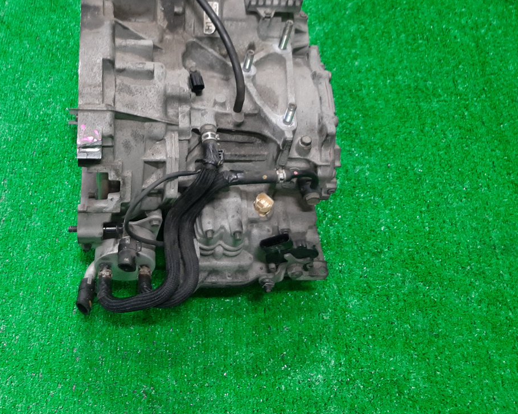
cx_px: 160
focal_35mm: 40
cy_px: 132
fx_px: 613
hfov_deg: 44.9
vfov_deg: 36.9
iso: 132
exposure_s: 1/50
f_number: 1.7
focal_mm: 3.93
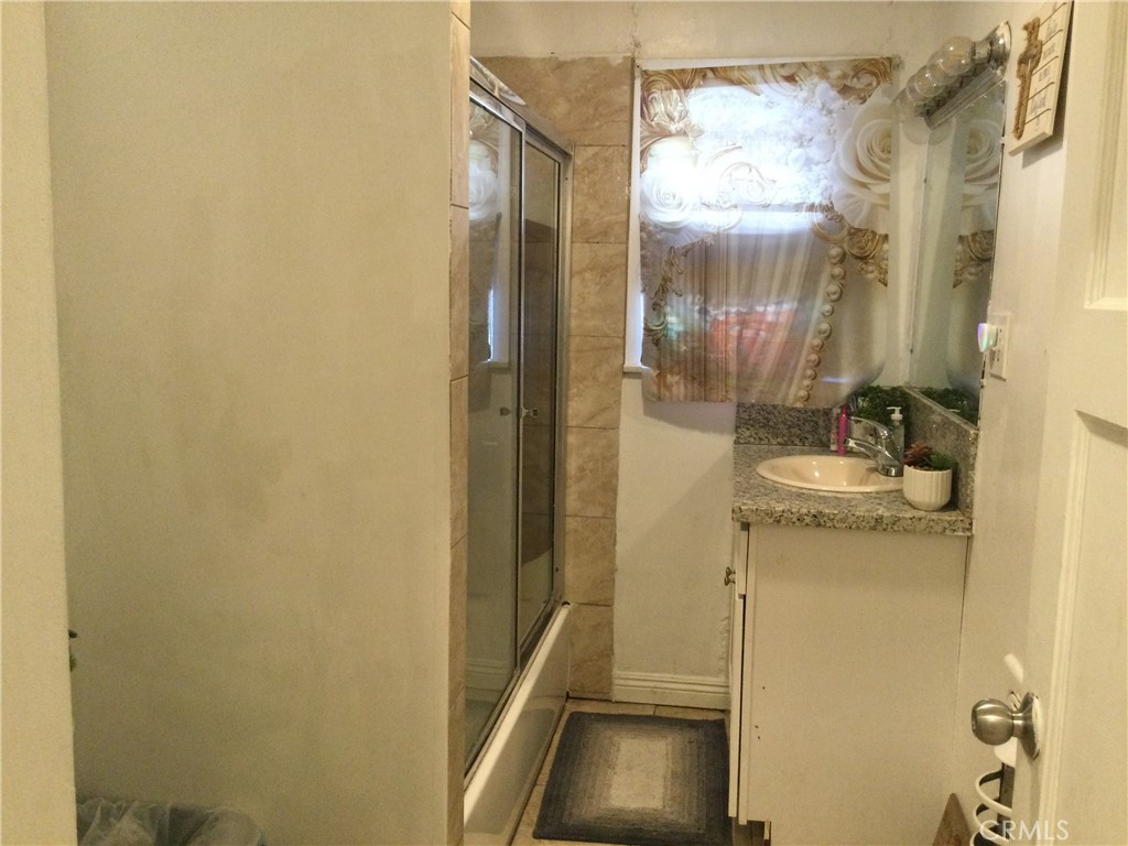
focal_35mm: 31
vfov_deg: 45.4
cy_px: 423
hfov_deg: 58.4
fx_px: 1010
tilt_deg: -9.7
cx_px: 564
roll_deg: -3.3
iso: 200
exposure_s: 1/24
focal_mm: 3.3
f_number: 2.4
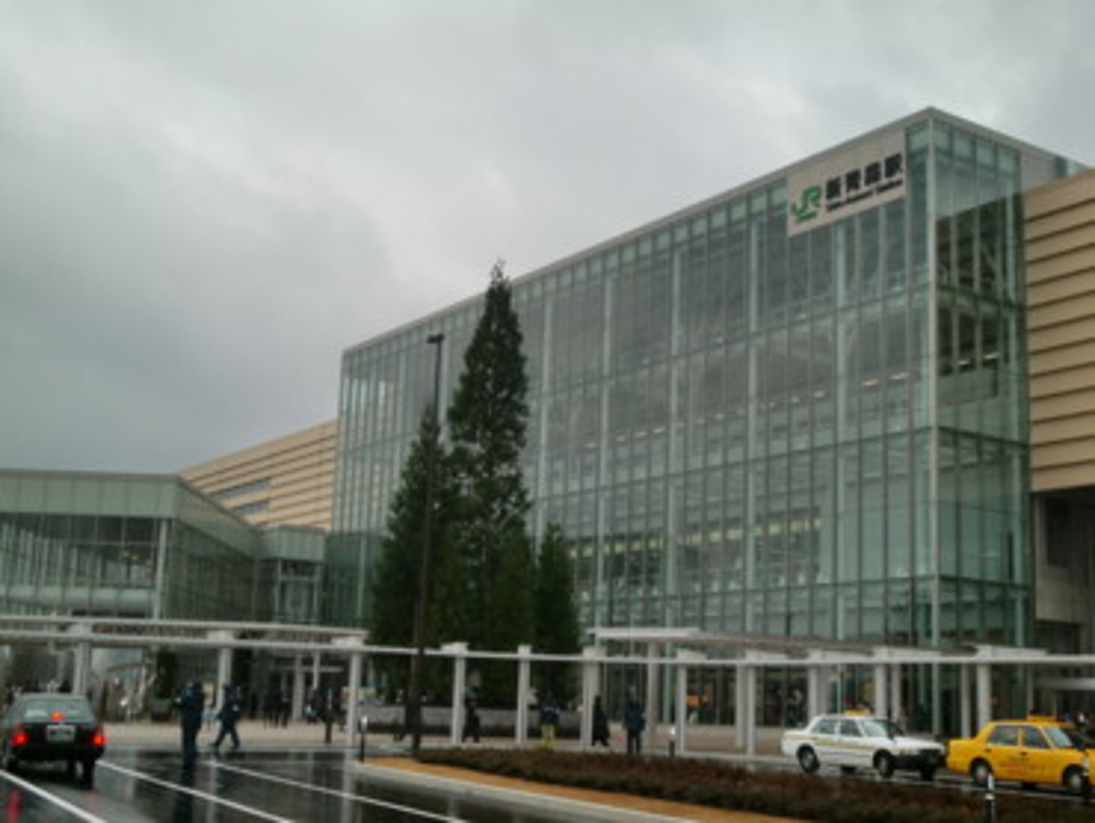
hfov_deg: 39.6
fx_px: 1519
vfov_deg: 30.3
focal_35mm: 48
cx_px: 548
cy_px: 412
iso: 64
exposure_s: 1/250
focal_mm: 7.91
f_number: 3.4
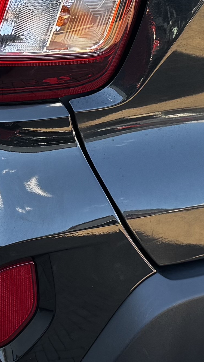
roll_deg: -1.9
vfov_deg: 19.0
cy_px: 99
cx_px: 17
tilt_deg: -21.8
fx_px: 1077
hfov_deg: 10.7
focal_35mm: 112
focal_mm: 6.76
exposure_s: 1/230
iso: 64
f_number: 1.78
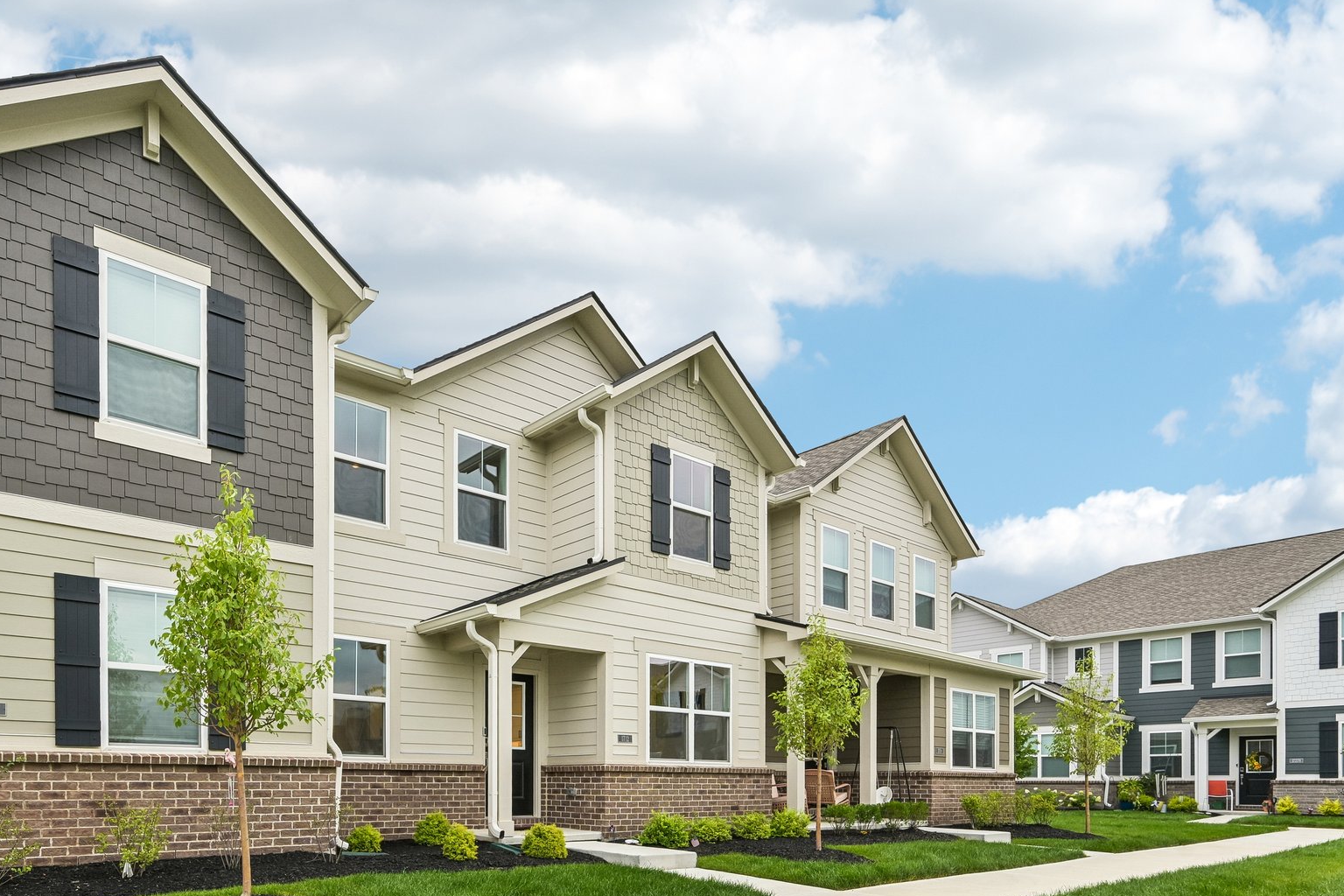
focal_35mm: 21
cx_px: 495
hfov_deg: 80.4
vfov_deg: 59.3
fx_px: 771
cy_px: 574
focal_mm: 15.5
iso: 100
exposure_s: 1/30
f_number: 8
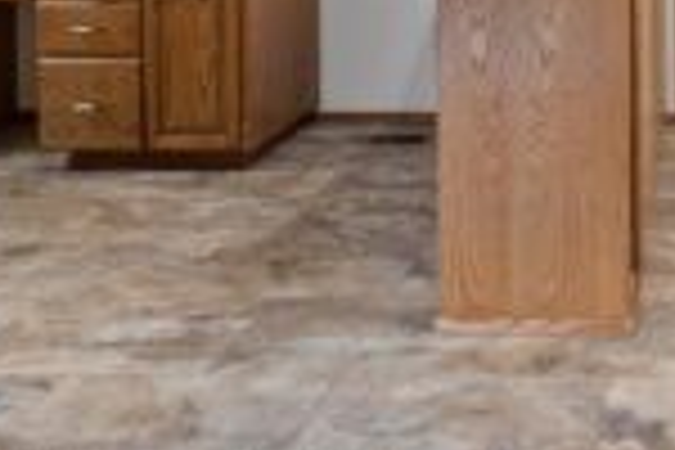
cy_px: -142
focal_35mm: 40
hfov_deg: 43.7
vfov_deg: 27.6
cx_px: 621
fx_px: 750
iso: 400
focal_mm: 10
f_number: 5.6
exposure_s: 1/10
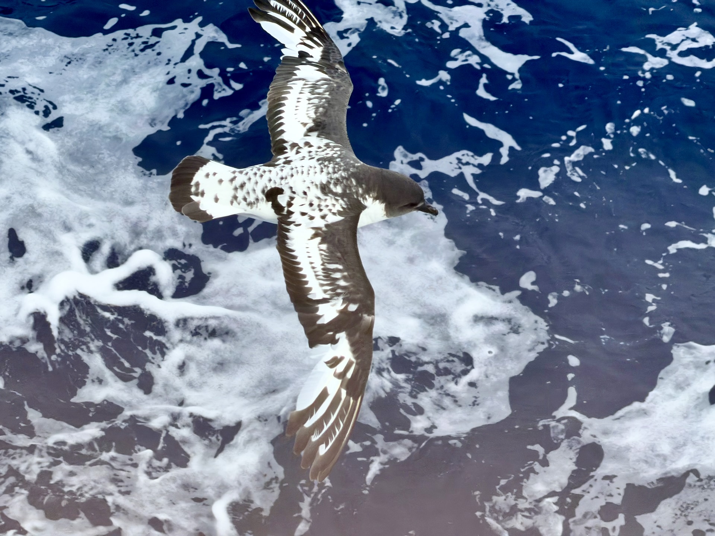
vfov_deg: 7.4
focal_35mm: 200
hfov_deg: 9.9
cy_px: 268
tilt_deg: -61.1
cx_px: 358
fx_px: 4131
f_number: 2.8
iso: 25
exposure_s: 1/639
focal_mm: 16.89
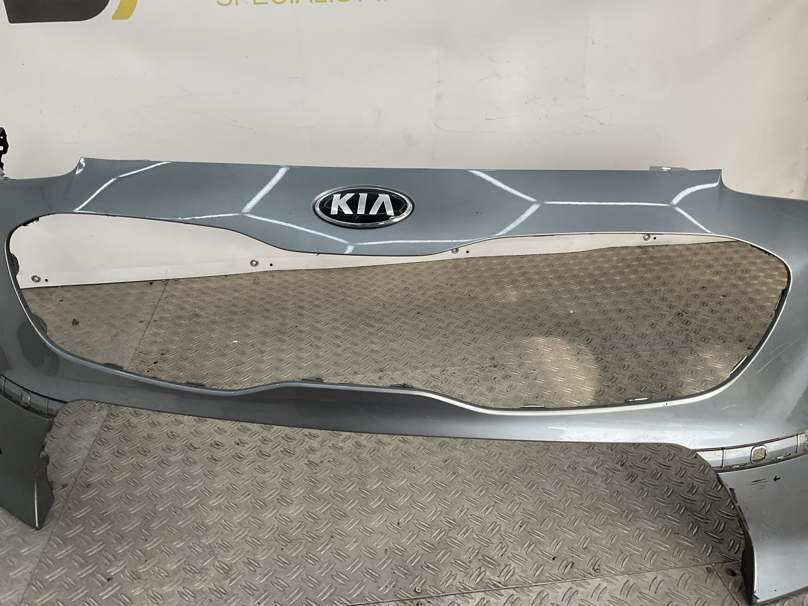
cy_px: 303
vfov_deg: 48.2
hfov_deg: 61.7
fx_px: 677
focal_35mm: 29
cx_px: 404
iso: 16
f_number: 1.8
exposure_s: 1/229
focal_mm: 3
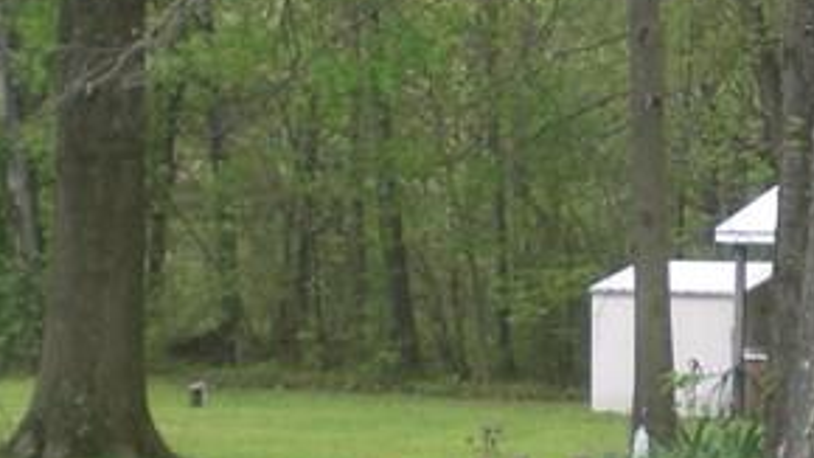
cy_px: 318
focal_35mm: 146
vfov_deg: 8.3
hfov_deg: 14.6
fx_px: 3151
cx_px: 671
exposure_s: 1/100
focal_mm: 6.3
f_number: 3.1
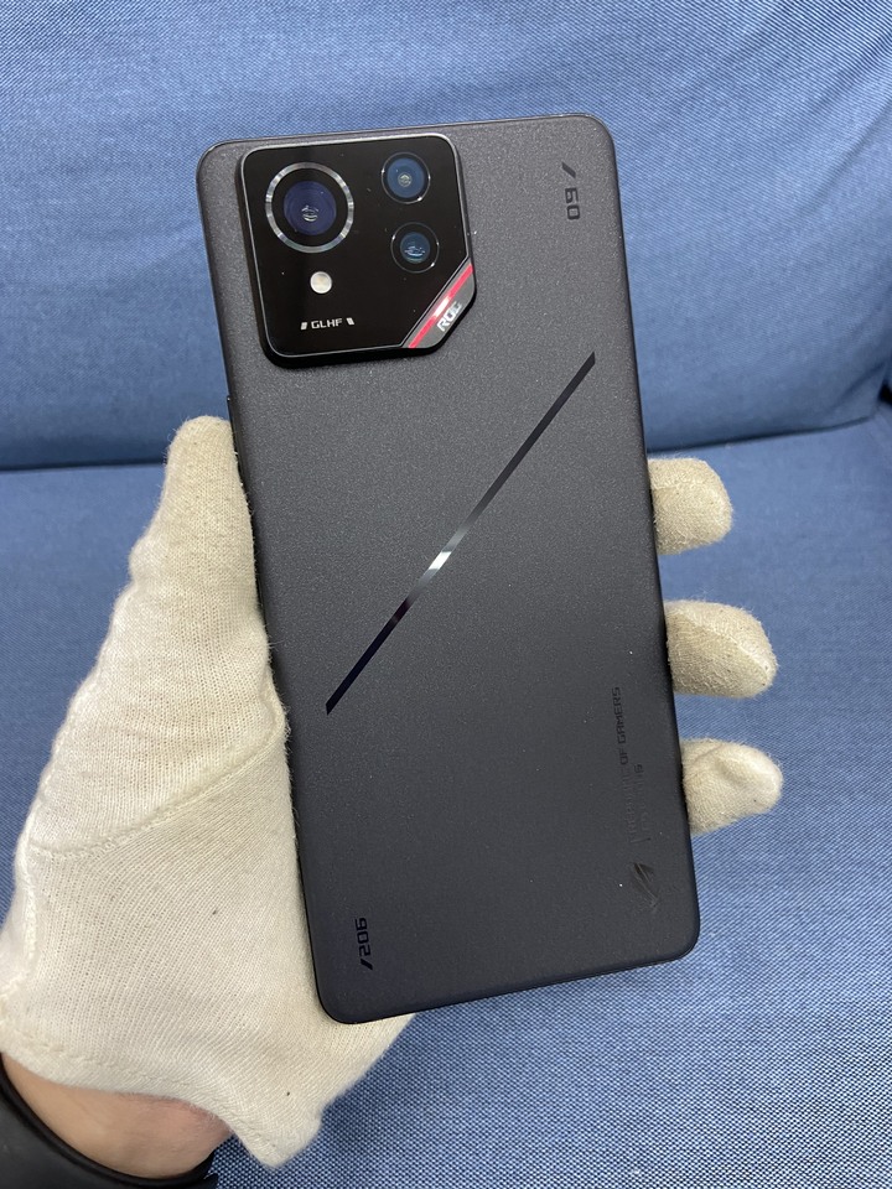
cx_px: 446
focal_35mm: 26
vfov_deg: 67.3
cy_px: 594
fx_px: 893
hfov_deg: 53.1
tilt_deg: -54.1
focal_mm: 4.25
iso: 160
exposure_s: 1/60
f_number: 1.8
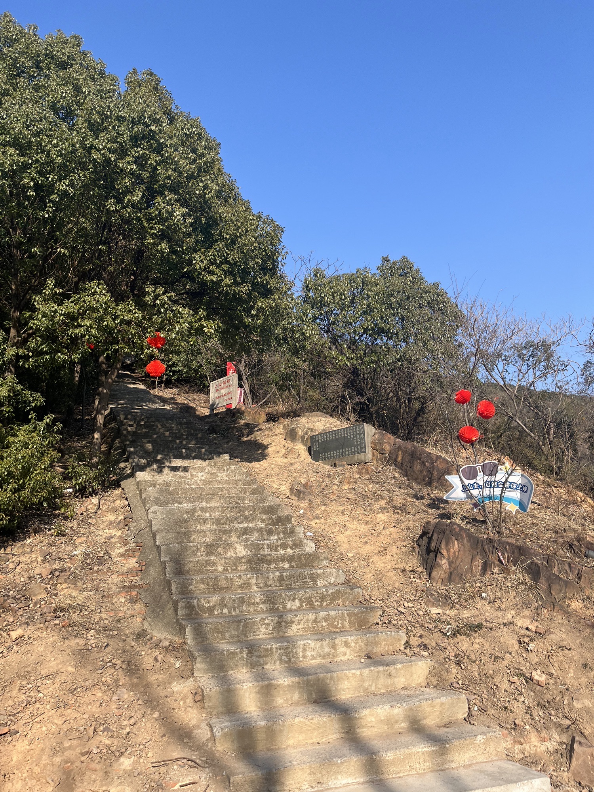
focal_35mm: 26
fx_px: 595
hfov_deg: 53.1
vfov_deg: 67.3
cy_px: 396
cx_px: 297
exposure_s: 1/2358
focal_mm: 5.1
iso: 50
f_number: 1.6
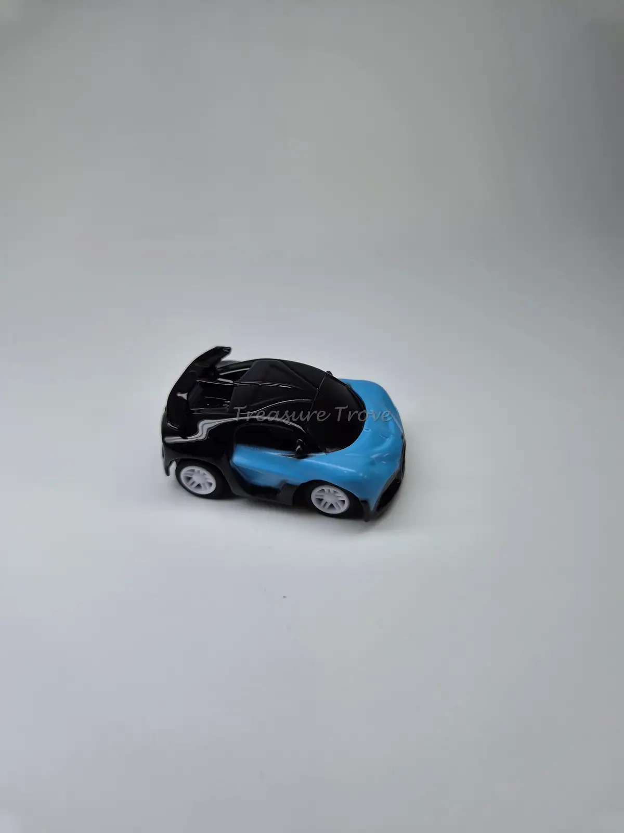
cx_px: 312
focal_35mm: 23
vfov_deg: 73.9
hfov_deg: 58.9
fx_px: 553
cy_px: 416
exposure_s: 1/946
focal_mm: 5.4
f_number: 1.8
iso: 80
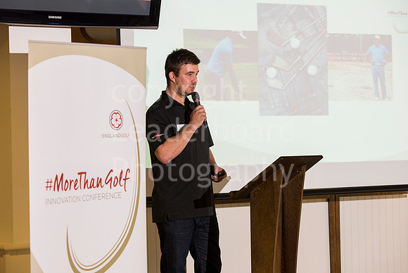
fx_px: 1248
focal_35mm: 110
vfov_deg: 12.5
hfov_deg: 18.6
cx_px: 204
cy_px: 136
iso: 2000
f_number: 5
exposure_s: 1/200
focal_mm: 110
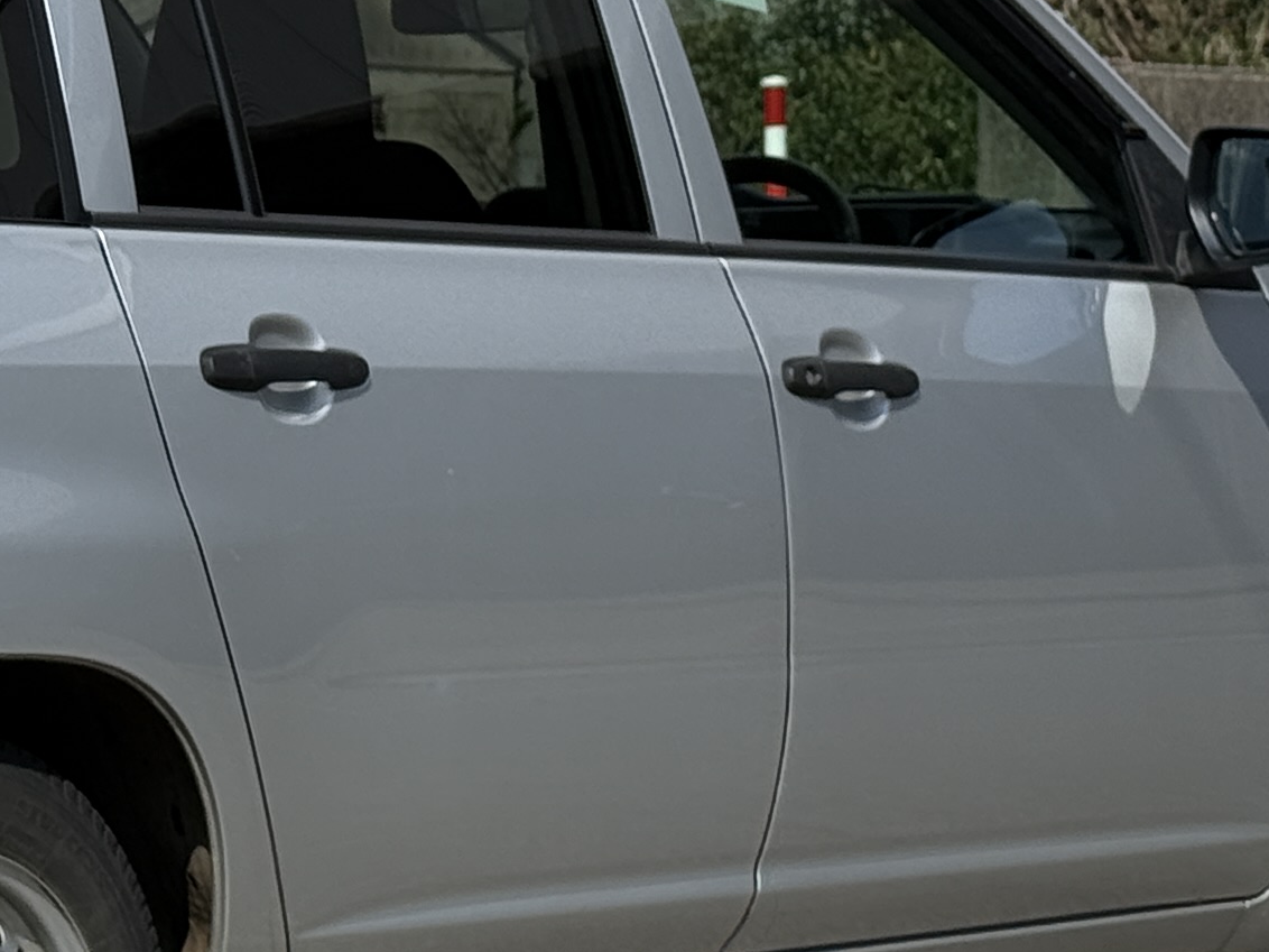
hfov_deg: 11.4
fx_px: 6269
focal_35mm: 171
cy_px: 275
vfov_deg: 8.7
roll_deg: +0.2
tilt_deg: +0.7
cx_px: -99
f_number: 1.78
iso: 64
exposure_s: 1/6024
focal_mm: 6.76
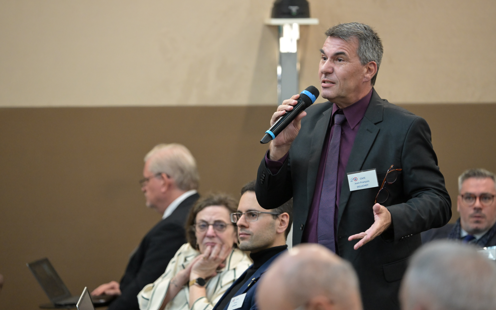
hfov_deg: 8.6
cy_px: 149
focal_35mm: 245
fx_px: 3312
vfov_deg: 5.4
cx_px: 248
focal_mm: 240
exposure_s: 1/250
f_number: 5
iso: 5600
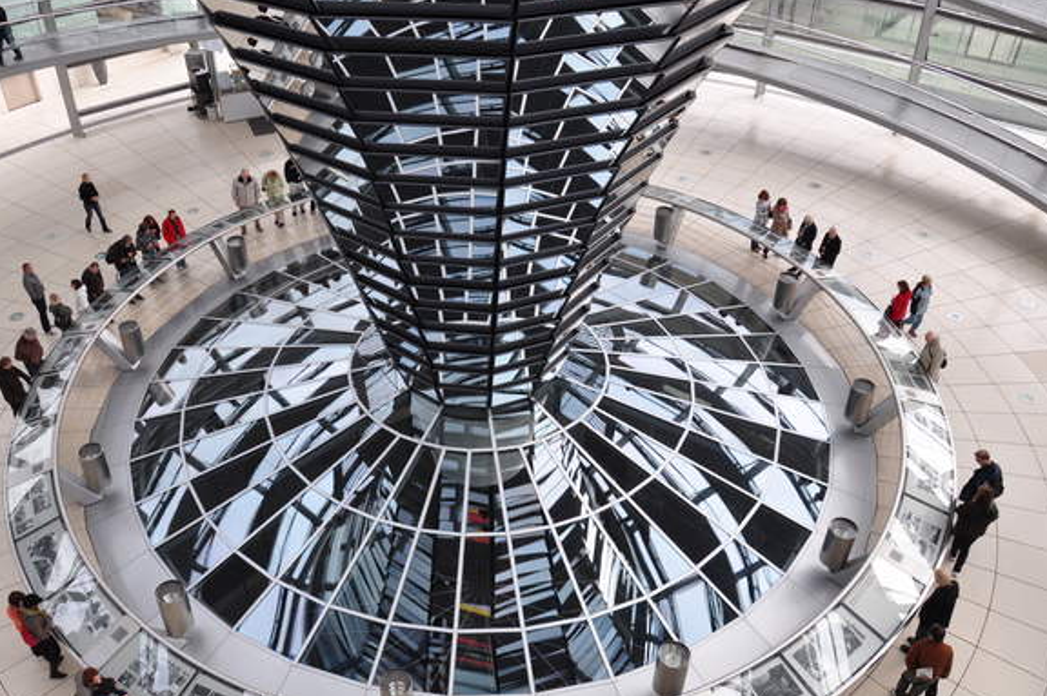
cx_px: 476
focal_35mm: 30
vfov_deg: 43.5
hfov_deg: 61.9
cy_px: 379
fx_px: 872
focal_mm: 18
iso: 640
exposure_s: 1/200
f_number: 10
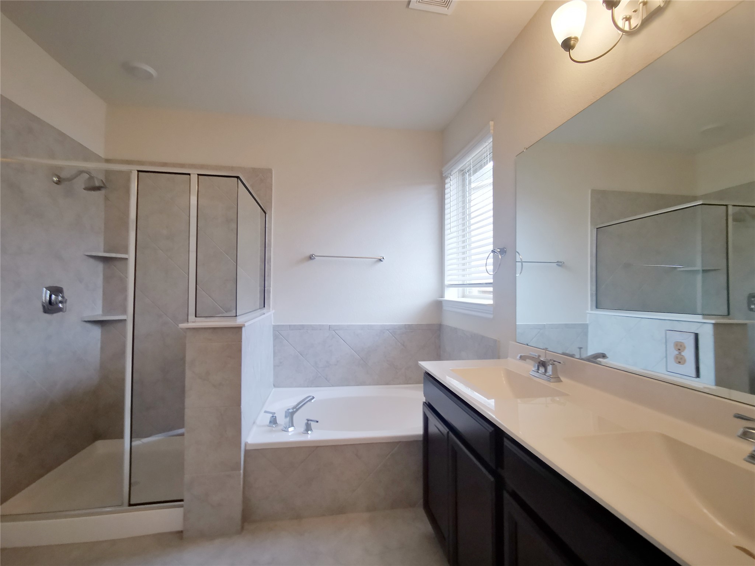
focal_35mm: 16
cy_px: 283
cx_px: 378
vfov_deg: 78.1
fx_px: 349
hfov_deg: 94.5
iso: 100
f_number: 2.2
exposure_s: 1/60
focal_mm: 2.35
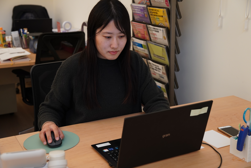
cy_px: 84
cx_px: 126
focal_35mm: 52
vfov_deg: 25.8
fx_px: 366
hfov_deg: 37.9
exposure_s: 1/80
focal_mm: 35
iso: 640
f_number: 3.2
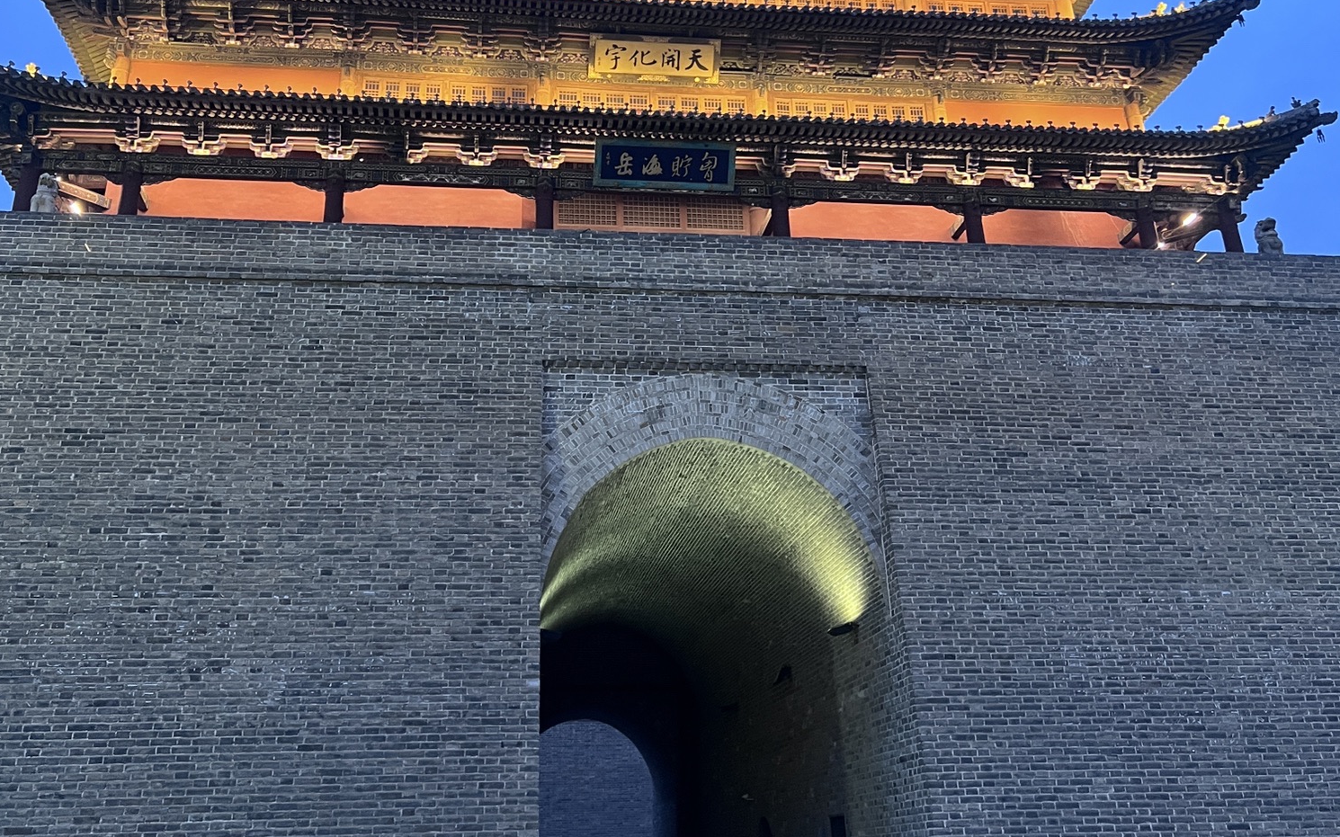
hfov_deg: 52.8
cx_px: 669
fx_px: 1351
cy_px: 214
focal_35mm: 37
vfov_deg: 33.8
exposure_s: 1/50
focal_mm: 5.7
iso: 200
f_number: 1.5
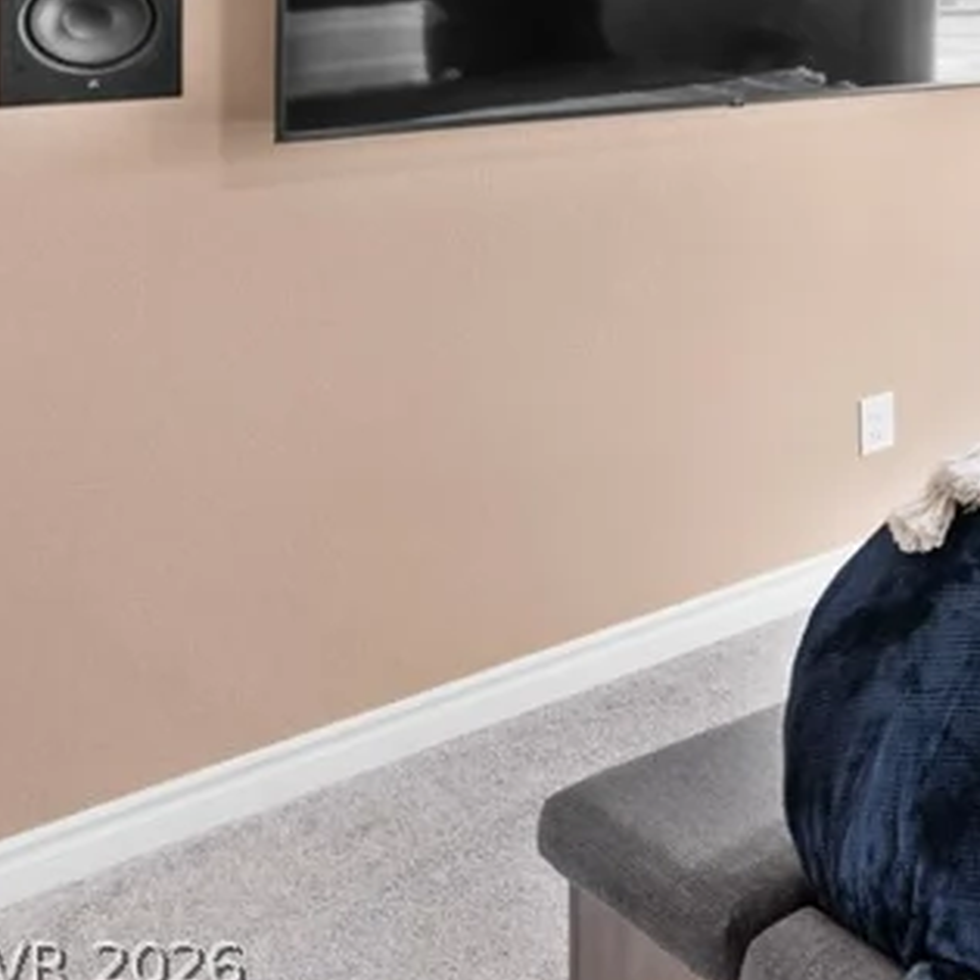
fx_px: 1505
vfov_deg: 32.5
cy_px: -51
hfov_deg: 25.4
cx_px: 1528
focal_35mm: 47
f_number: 8
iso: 400
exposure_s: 1/15
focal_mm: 17
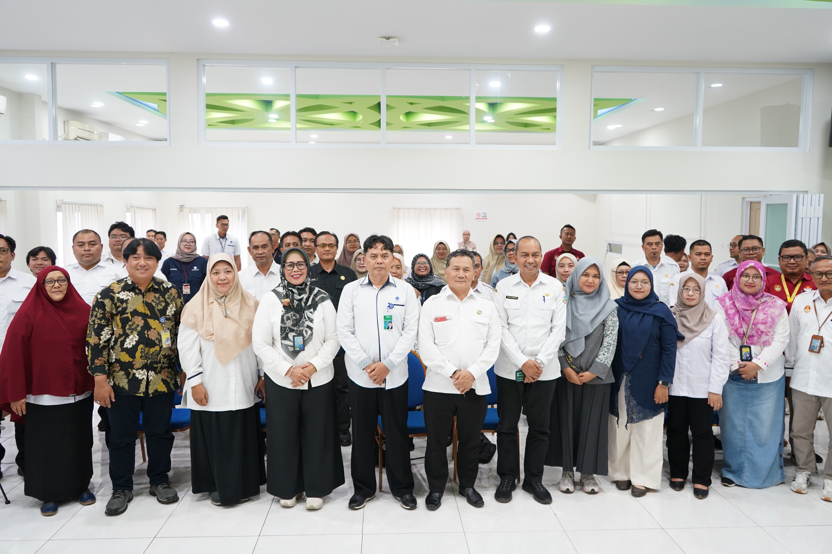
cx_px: 416
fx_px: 647
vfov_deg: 46.4
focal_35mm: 28
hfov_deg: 65.5
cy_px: 277
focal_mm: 28
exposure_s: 1/30
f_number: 3.5
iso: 640
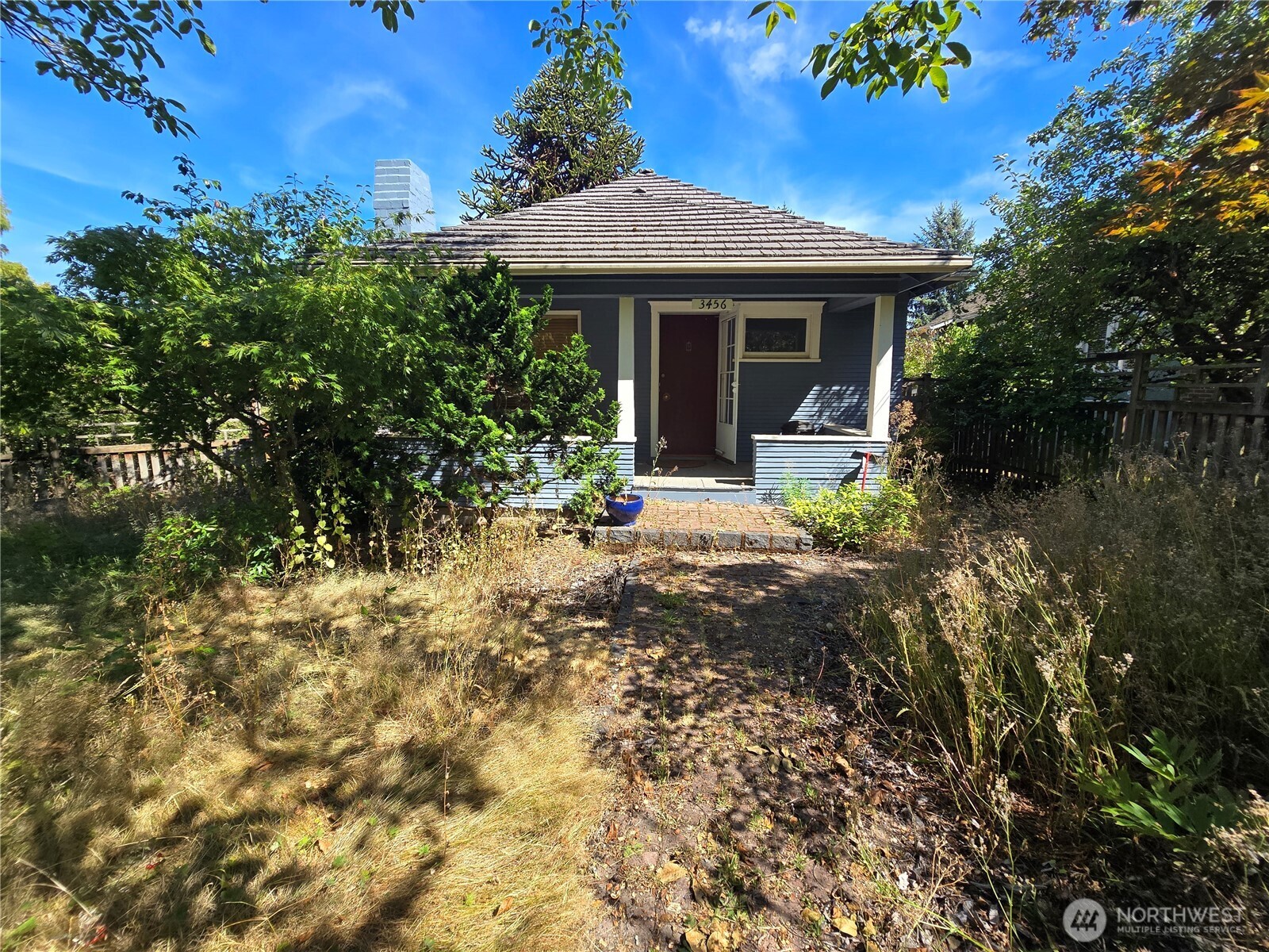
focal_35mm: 13
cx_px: 634
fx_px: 477
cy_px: 476
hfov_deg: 106.2
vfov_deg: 89.9
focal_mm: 2.2
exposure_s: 1/922
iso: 50
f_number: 2.2
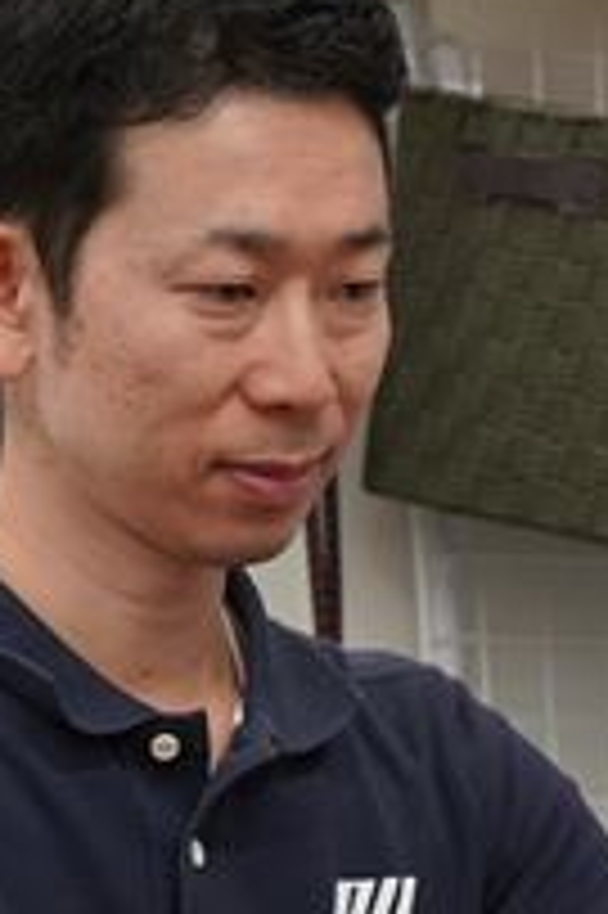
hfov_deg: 7.1
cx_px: 703
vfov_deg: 10.5
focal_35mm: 193
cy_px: 1069
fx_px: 4897
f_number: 4.5
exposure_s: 1/160
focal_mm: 49
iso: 2000
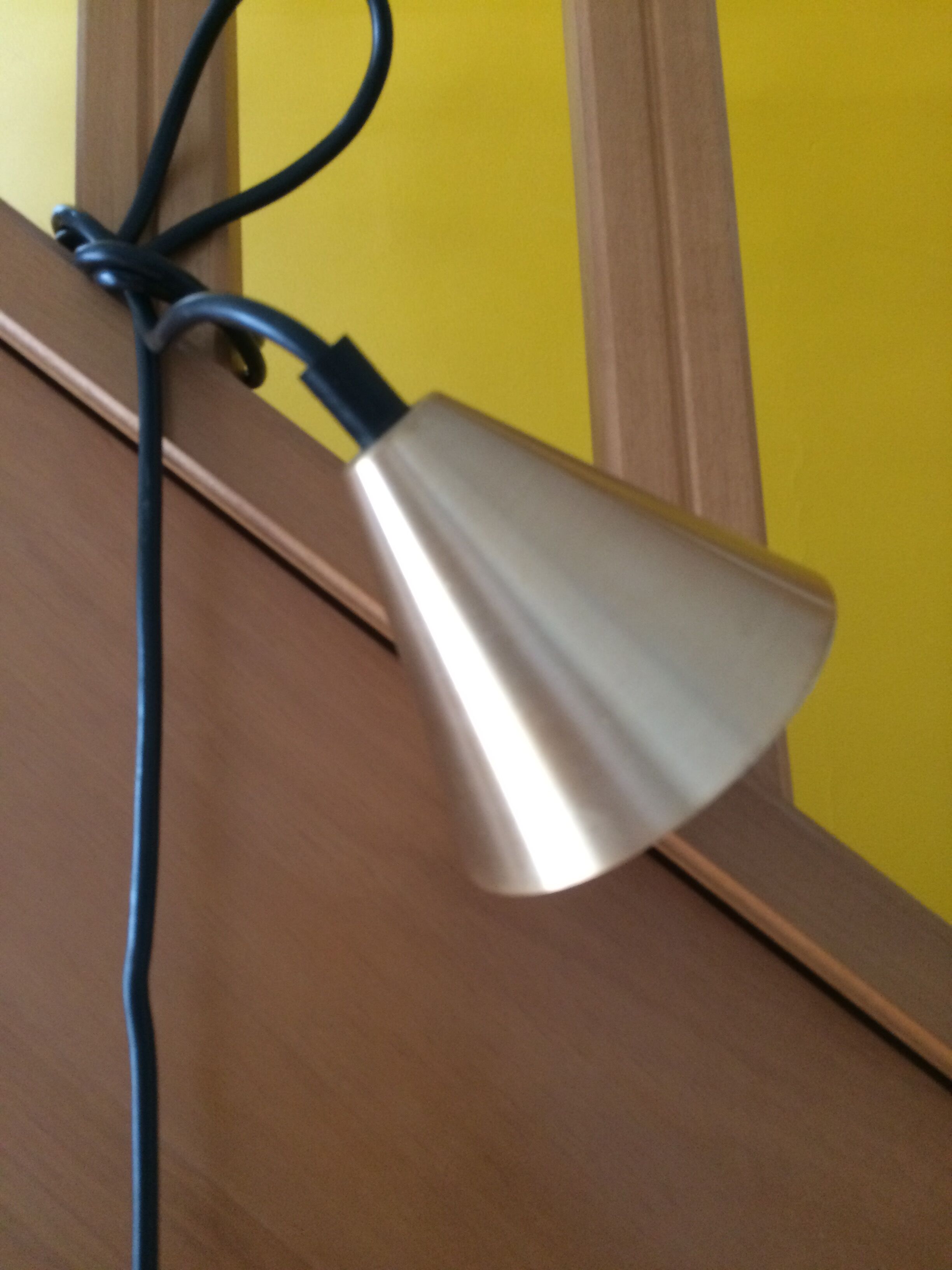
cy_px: 635
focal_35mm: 29
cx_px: 476
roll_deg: +2.0
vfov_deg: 61.7
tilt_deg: +11.2
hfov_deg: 48.2
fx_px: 1063
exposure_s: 1/20
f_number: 2.2
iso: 320
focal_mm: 4.15
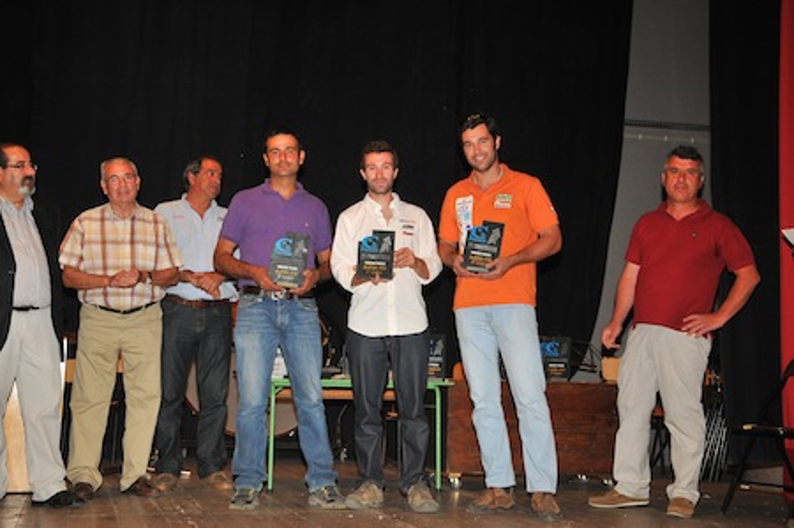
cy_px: 264
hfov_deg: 35.1
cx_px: 397
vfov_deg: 23.7
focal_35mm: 57
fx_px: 1256
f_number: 5
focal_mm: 38
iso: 400
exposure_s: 1/125
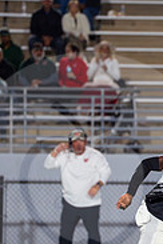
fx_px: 4143
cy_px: 160
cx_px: 329
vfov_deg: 3.4
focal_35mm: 610
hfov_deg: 2.2
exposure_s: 1/1600
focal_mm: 180
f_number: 3.2
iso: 3200
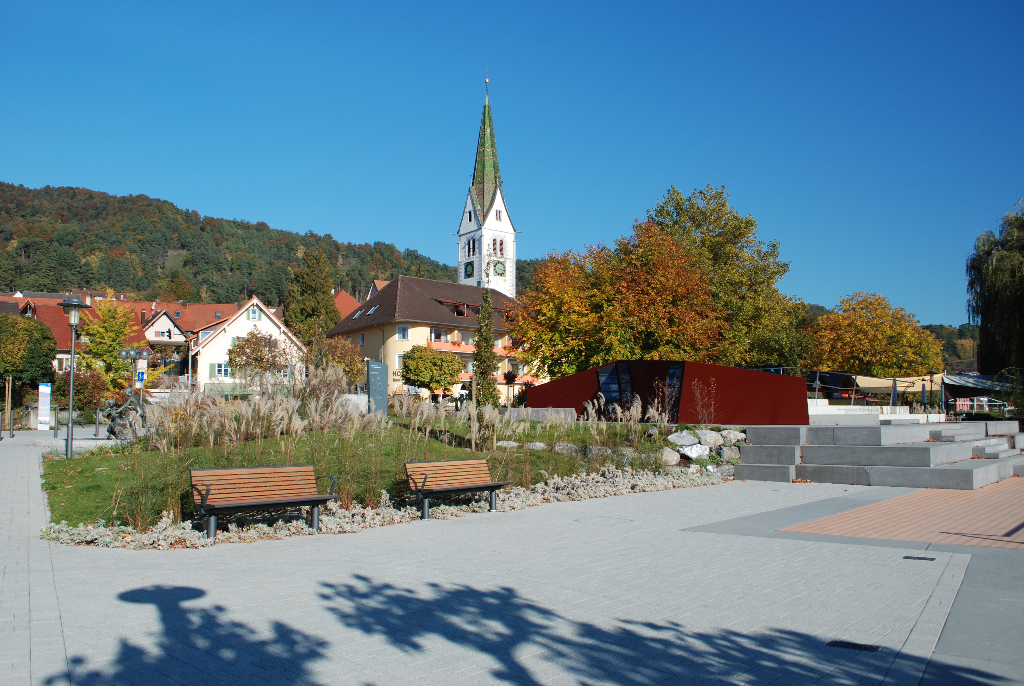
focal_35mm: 28
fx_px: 797
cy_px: 335
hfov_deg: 65.4
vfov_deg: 46.5
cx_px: 510
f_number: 8
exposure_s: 1/125
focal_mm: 18
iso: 100
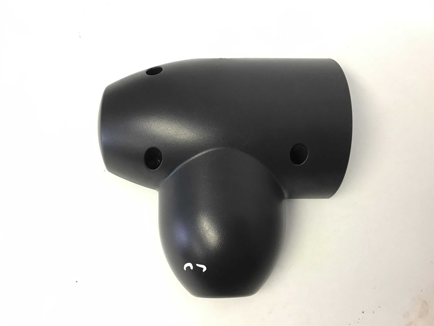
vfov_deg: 45.4
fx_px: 389
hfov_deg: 58.4
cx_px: 217
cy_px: 163
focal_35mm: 31
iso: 50
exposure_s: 1/30
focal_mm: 3.3
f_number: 2.4
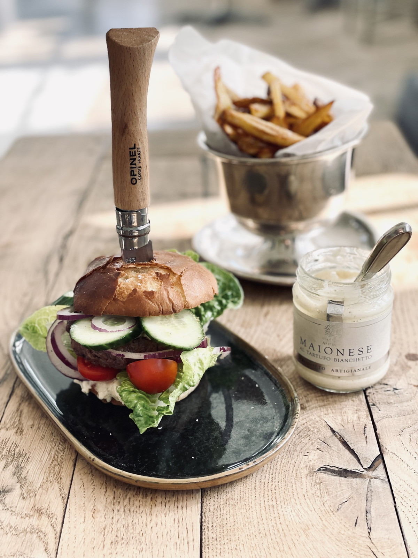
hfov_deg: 28.0
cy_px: 279
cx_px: 209
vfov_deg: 36.8
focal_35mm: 52
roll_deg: +1.8
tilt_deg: -28.1
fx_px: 837
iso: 25
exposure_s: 1/122
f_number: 2
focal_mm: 6
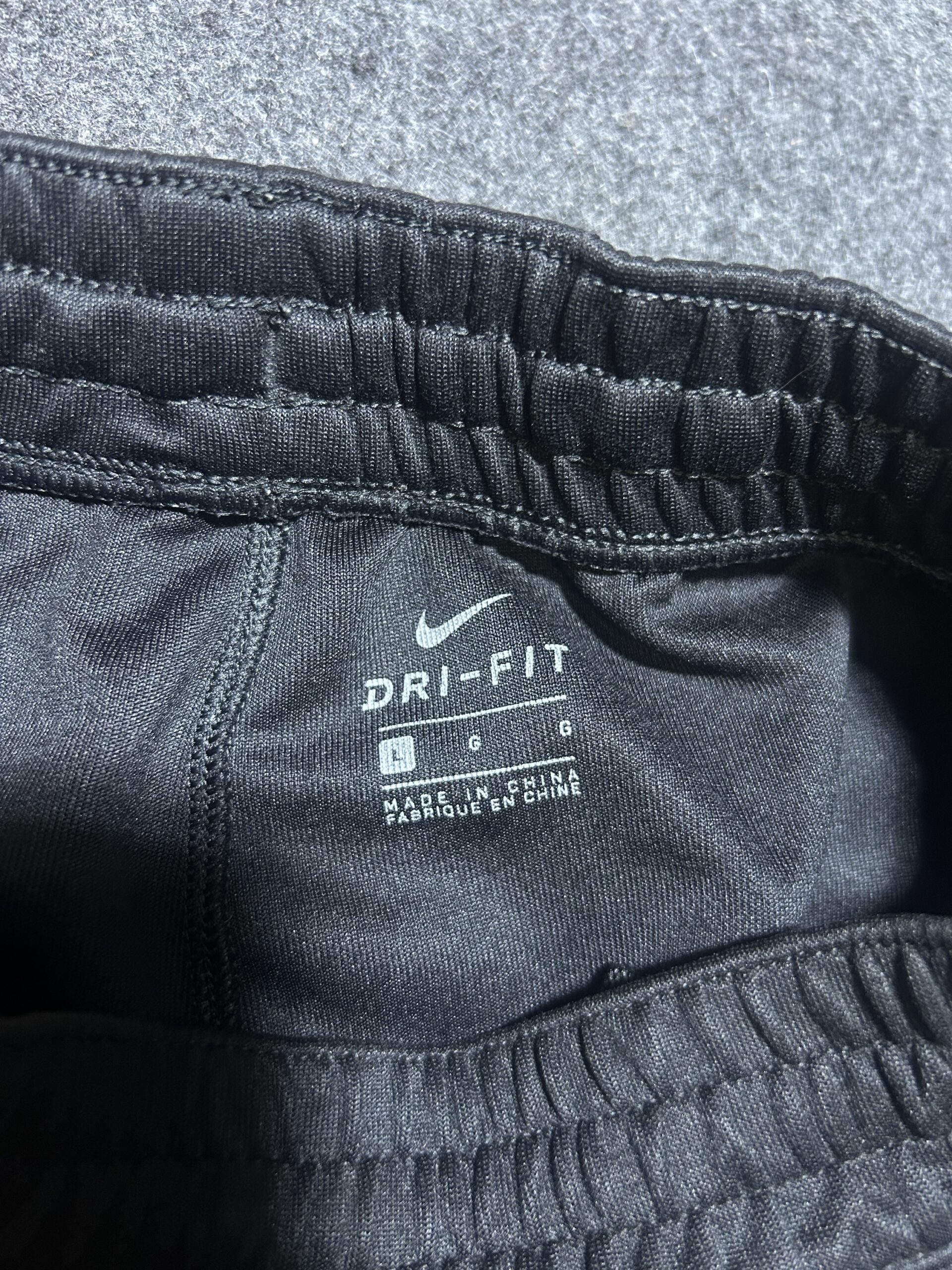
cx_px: 476
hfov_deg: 53.1
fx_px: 953
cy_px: 635
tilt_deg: -51.5
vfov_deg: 67.3
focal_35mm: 26
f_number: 1.5
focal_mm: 5.7
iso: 250
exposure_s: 1/50
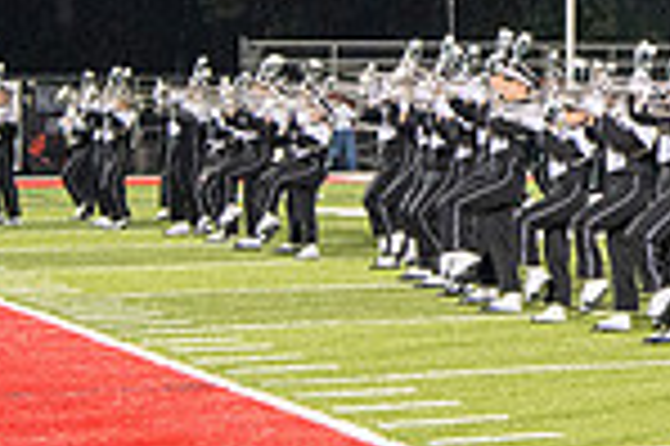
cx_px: 1273
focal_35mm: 179
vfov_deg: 7.6
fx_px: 3328
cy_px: 74
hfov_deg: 10.7
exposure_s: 1/125
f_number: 5.6
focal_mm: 46
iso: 5000
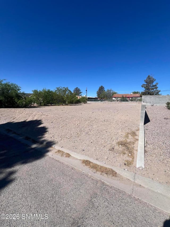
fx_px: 85
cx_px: 85
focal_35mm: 13
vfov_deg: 106.2
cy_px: 114
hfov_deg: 89.9
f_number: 1.8
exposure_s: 1/2660
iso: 32
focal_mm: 1.57
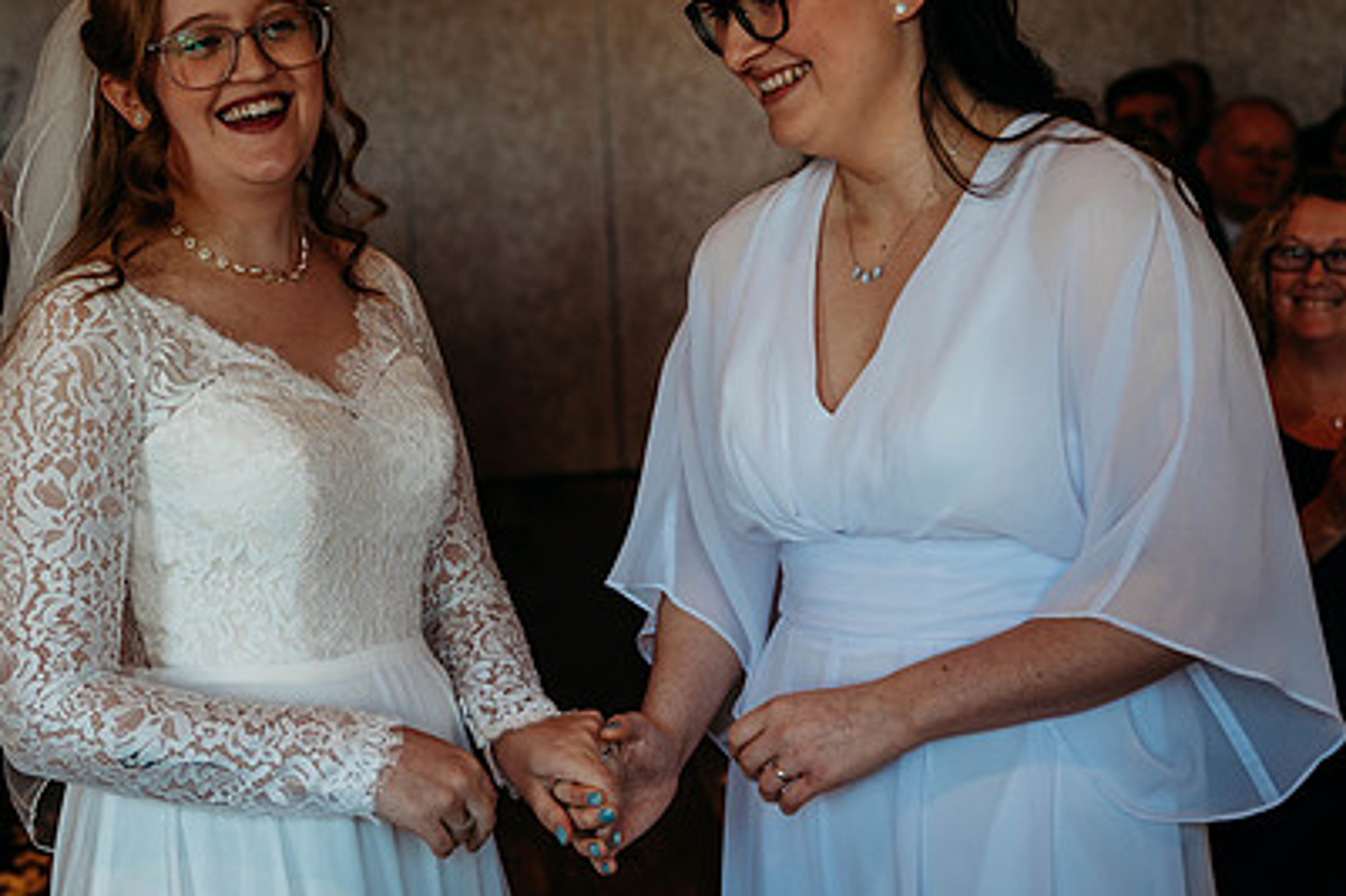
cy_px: 346
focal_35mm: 68
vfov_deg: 20.0
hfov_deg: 29.6
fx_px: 2541
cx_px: 514
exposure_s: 1/200
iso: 500
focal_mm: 47
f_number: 3.5
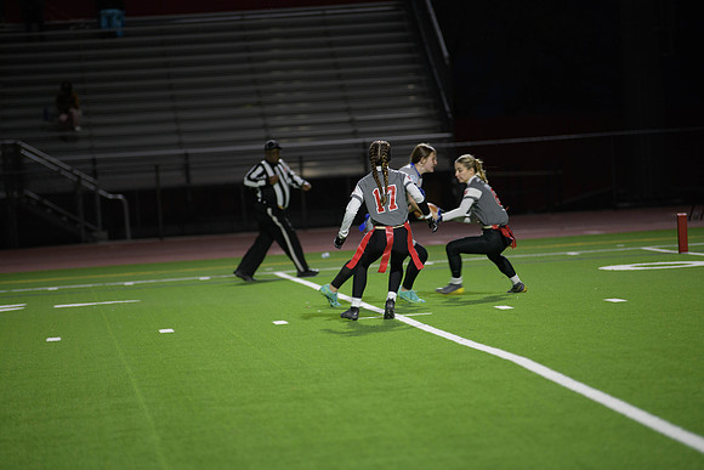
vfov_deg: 7.2
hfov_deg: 10.8
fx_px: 3716
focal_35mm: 190
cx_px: 352
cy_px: 235
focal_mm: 190
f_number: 2.8
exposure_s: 1/200
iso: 1000
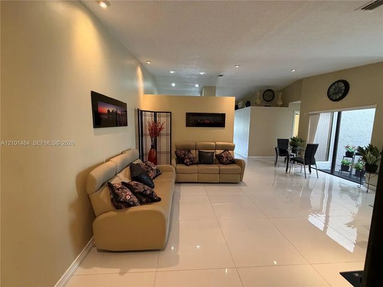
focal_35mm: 14
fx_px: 155
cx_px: 192
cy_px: 144
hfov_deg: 102.1
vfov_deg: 85.7
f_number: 2.2
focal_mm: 2.22
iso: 320
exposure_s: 1/60
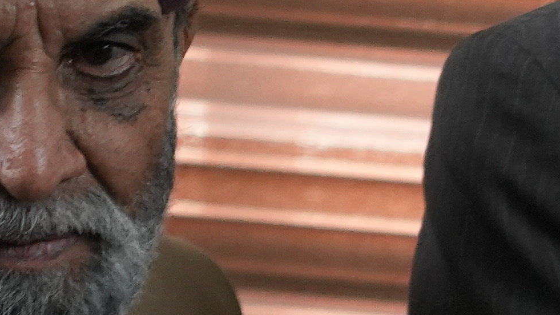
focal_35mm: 357
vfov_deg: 3.4
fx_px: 5302
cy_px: 68
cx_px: 1596
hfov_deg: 5.7
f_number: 4
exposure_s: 1/60
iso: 800
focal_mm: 36
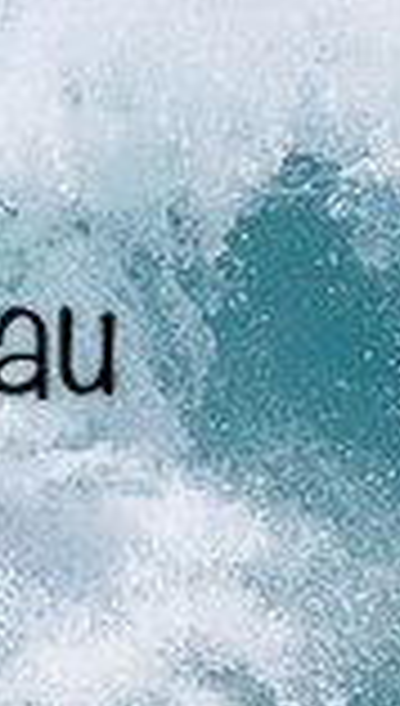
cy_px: 290
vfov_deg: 0.6
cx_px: -360
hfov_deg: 0.3
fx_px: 72394
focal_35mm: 3862
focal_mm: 1000
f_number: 11
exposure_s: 1/2000
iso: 720
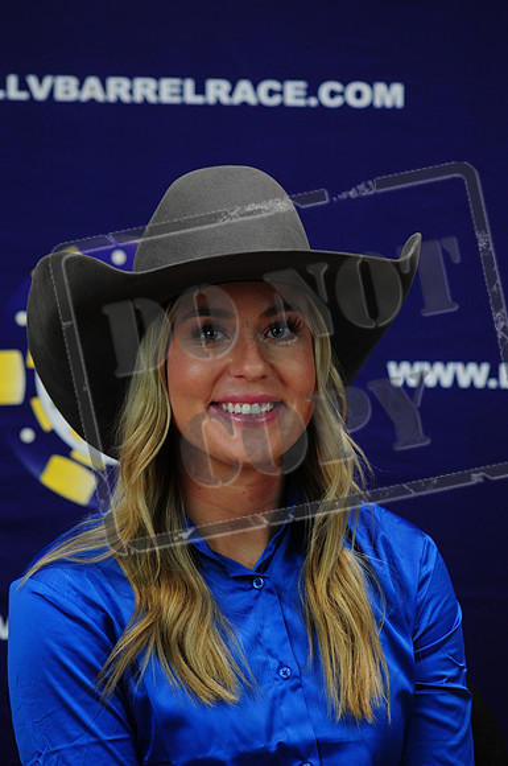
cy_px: 383
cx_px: 254
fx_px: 2611
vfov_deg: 16.7
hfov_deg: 11.1
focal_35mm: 123
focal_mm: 82
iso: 640
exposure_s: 1/125
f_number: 4
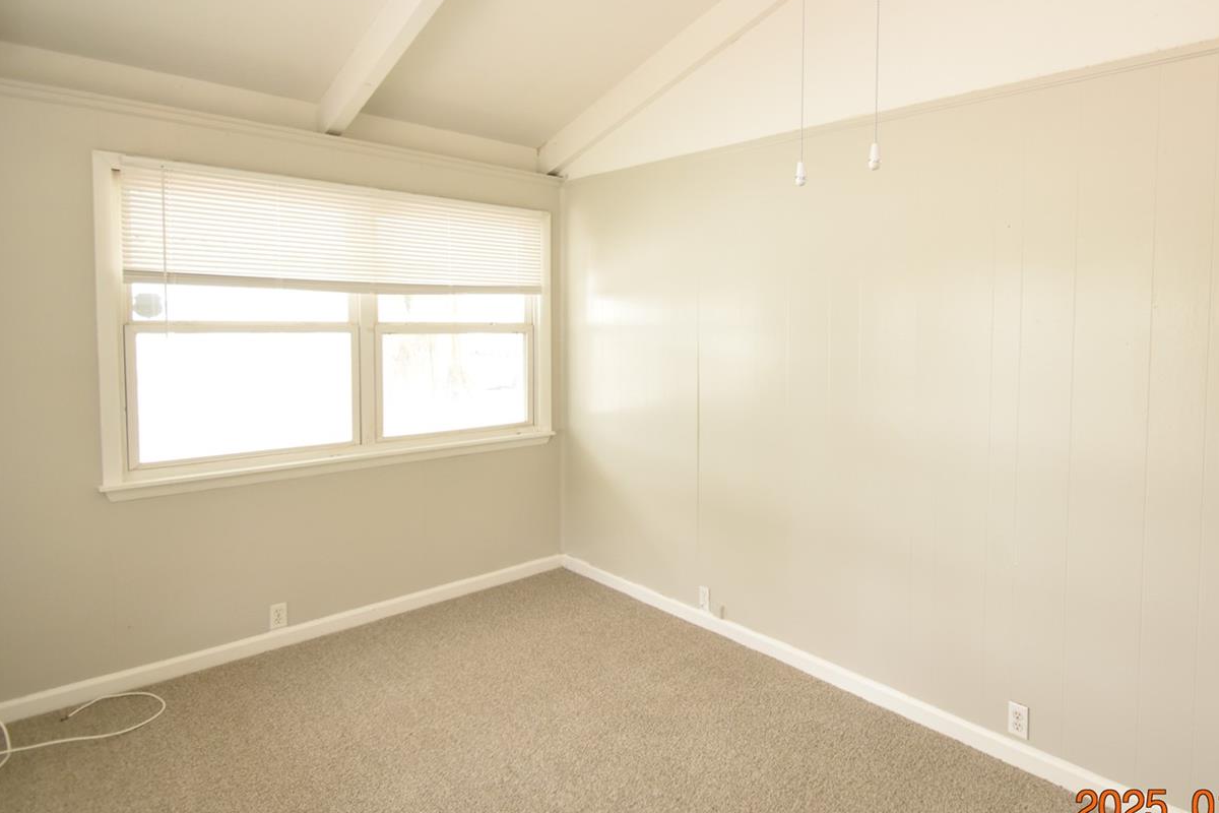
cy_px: 347
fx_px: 677
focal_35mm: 20
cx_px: 776
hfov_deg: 82.1
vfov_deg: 61.6
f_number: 3.5
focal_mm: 10
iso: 1000
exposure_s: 1/60
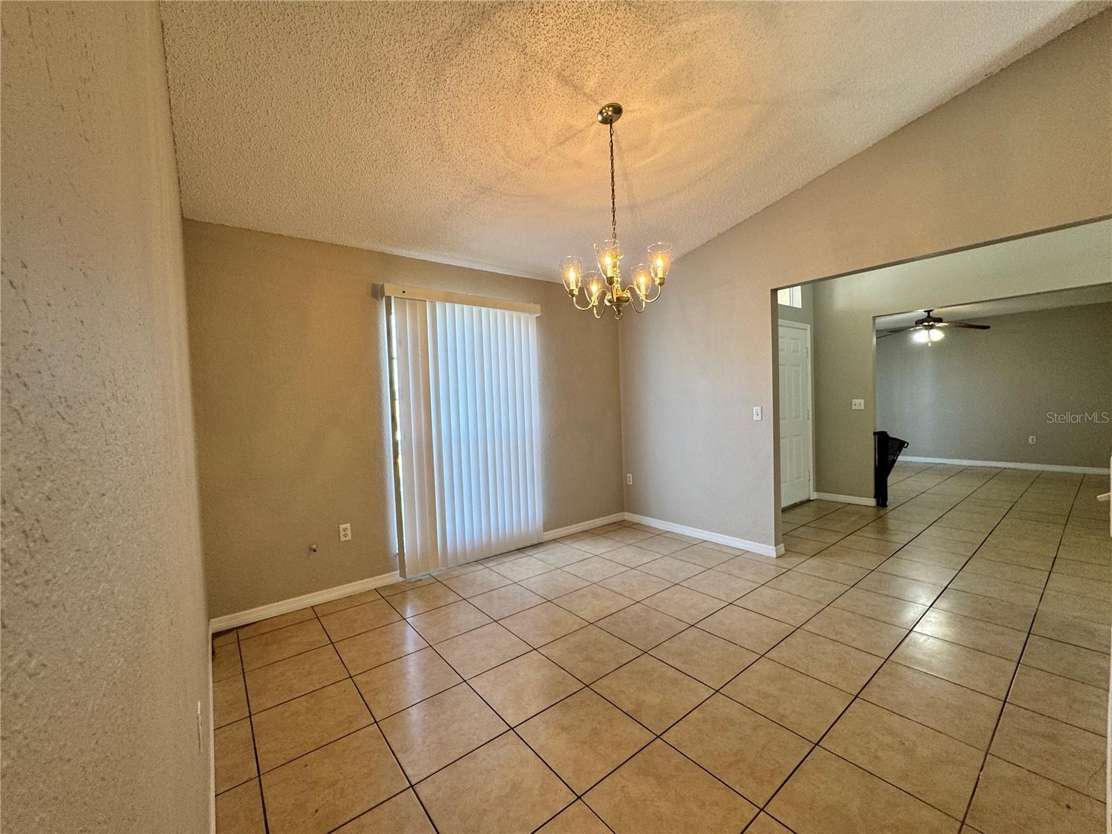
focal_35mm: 14
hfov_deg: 102.1
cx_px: 556
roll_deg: +2.6
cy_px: 417
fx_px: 450
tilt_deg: -1.6
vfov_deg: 85.7
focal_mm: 2.22
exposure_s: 1/120
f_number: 2.2
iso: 125
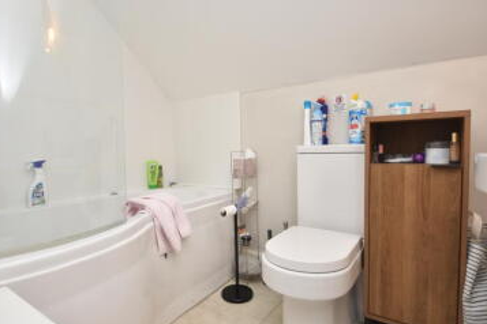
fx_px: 271
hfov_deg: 83.8
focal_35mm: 20
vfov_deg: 61.9
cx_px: 224
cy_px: 161
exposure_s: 1/25
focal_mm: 10
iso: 280
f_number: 4.5
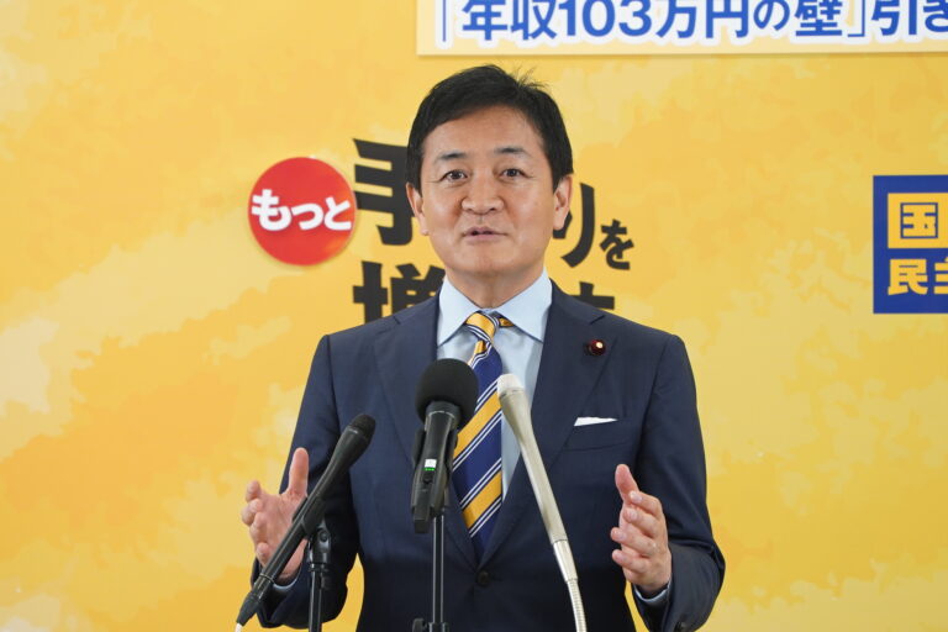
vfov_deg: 4.6
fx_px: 7899
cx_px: 474
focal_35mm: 300
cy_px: 316
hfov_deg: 6.9
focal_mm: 200
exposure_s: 1/160
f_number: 5.6
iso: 2000
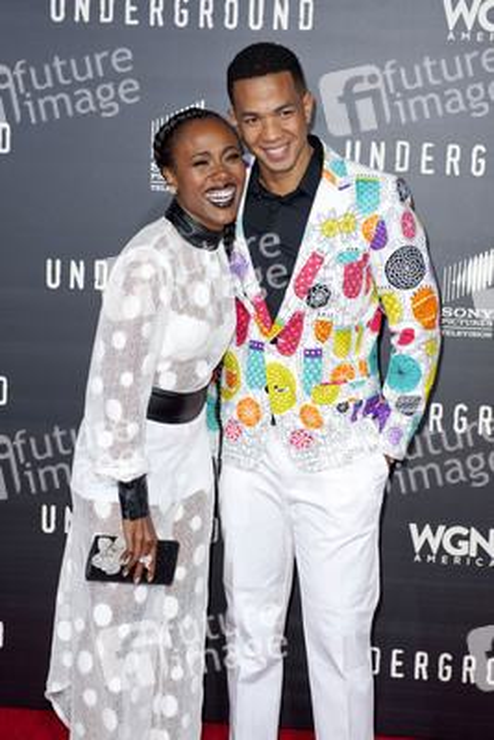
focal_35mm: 70
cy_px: 370
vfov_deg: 28.8
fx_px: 1439
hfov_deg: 19.5
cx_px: 247
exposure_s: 1/400
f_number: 4.5
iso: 800
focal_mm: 70
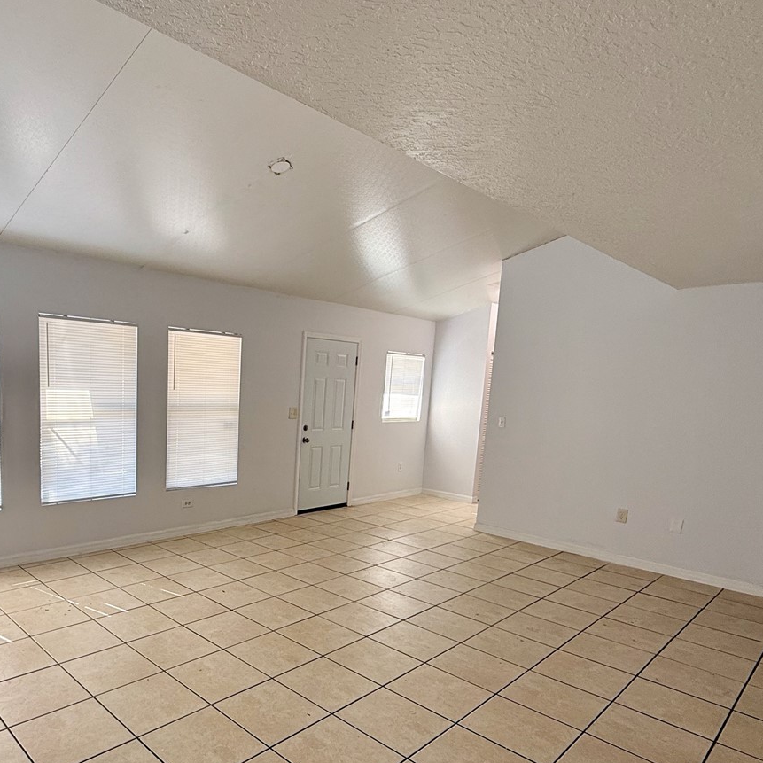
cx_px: 245
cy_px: 470
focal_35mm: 23
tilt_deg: -8.5
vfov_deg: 66.4
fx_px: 574
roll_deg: -1.4
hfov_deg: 65.2
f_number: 2.2
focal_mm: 2.22
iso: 50
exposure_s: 1/121
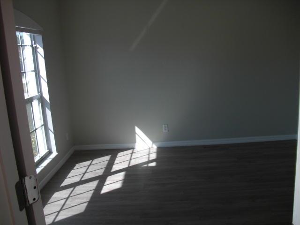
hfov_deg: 51.4
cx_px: 150
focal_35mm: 36
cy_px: 112
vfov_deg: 39.7
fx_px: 312
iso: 50
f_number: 2.8
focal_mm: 6.3
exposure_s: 1/100
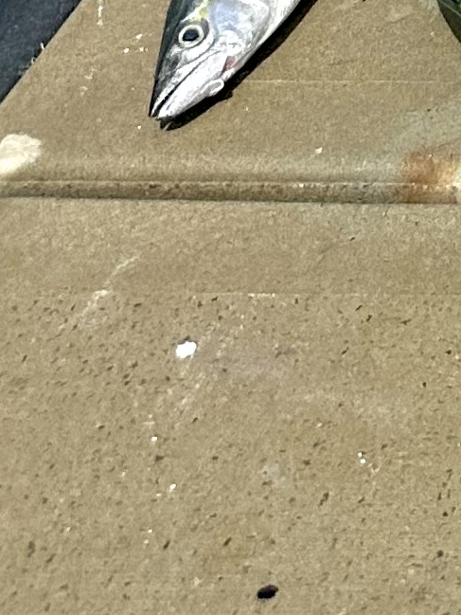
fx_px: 2645
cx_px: 1422
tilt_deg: -7.5
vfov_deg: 9.8
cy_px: -1276
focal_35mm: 149
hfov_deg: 8.3
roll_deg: +0.3
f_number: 1.78
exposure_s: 1/6623
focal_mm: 6.86
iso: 80
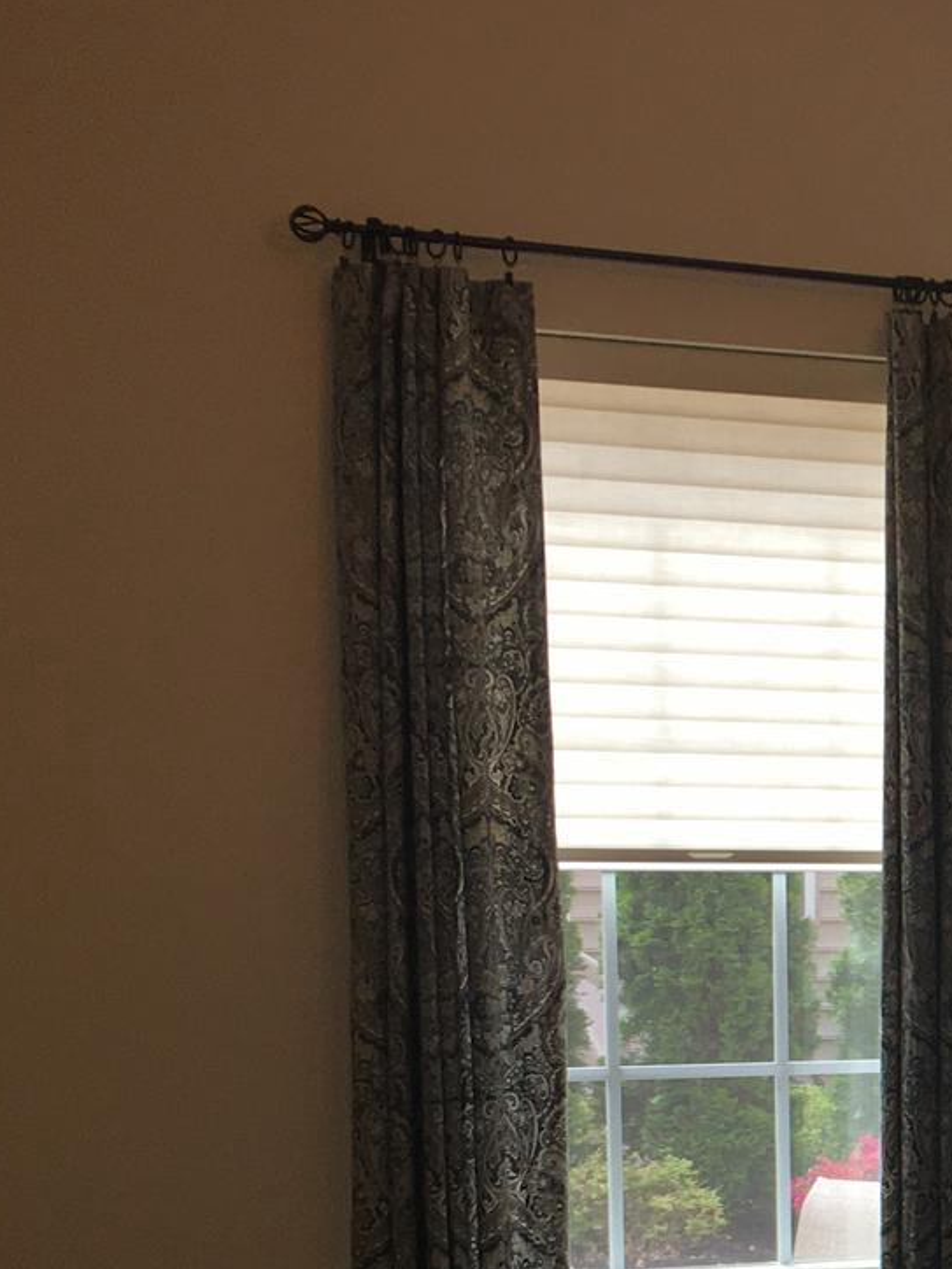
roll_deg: -1.3
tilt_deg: -5.7
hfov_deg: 16.3
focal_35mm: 82
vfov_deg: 23.0
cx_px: 1467
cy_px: 1227
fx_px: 3007
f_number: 2.2
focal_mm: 4.15
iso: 25
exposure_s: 1/125
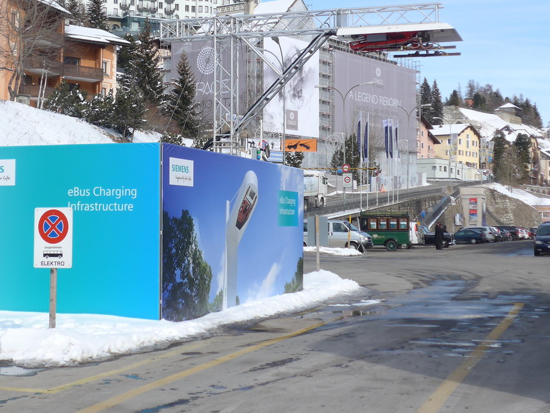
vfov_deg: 22.5
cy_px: 146
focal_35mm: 65
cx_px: 201
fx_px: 1033
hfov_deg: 29.7
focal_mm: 9.5
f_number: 3
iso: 80
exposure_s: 1/1600
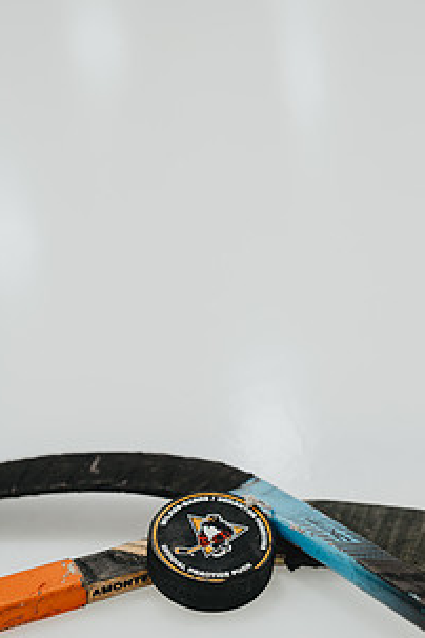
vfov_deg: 19.6
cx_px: 292
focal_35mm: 104
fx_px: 1842
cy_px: 356
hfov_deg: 13.1
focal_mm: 70
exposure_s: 1/200
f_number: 2
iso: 640
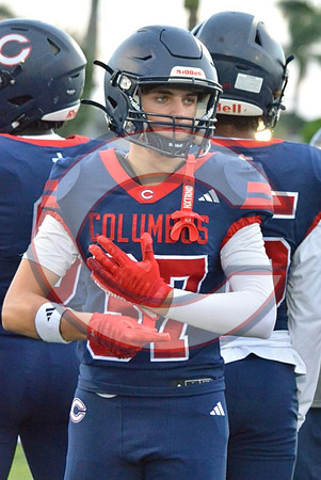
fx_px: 2322
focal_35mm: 174
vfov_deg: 11.8
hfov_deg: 7.9
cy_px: 240
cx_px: 160
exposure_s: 1/500
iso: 5000
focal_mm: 116
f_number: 4.8
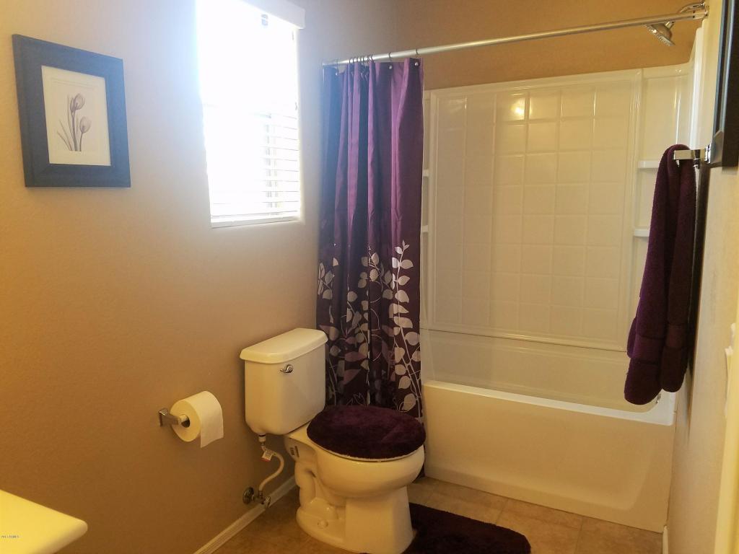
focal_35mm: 26
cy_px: 277
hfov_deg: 67.3
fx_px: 555
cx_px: 370
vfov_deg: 53.1
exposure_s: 1/40
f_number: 1.7
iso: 160
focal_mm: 4.2
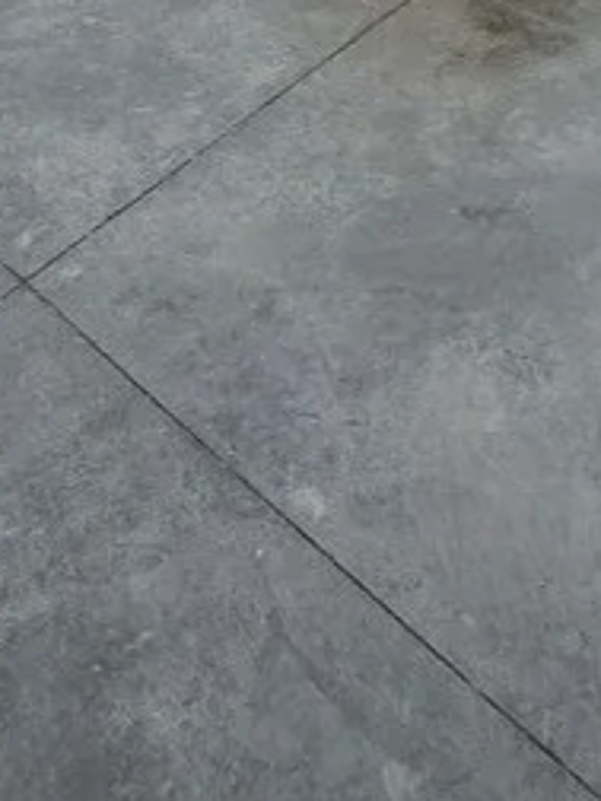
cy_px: -467
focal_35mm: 57
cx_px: 312
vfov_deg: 24.4
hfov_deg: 25.7
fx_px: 1320
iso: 40
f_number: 2.2
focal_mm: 2.22
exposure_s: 1/166
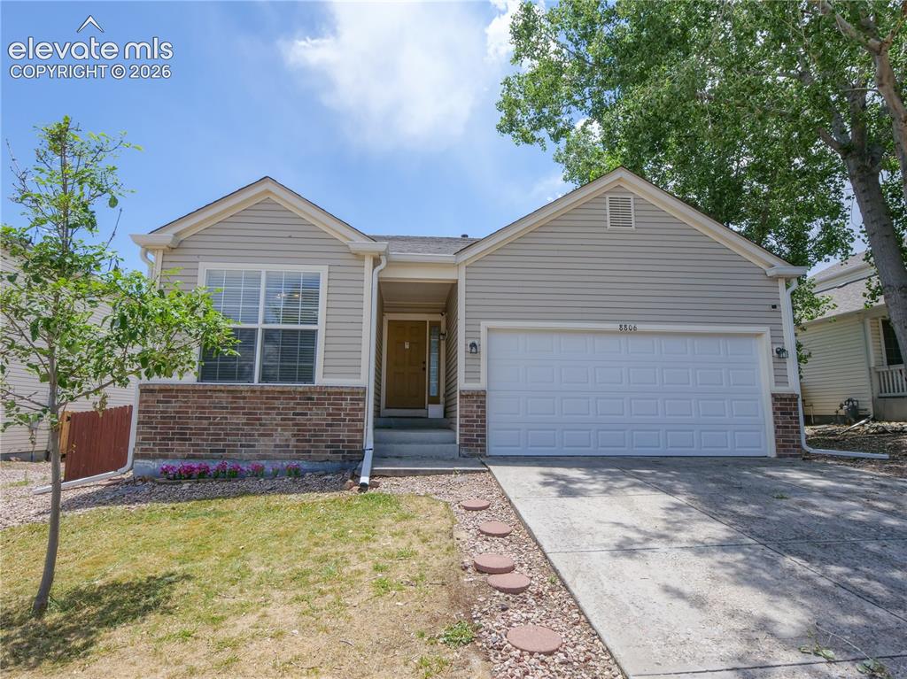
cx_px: 454
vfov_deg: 71.6
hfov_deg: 87.8
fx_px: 471
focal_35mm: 18
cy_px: 340
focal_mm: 9
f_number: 9
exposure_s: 1/400
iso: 200
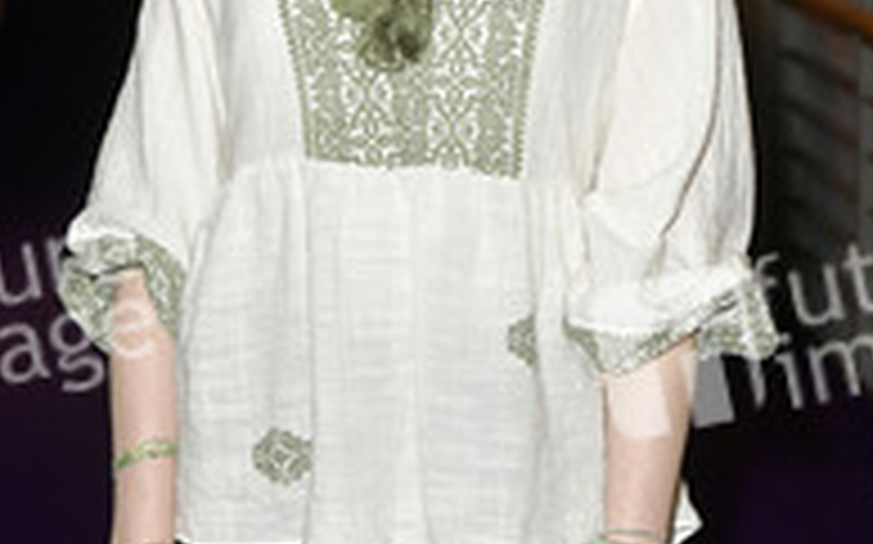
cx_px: 414
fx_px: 2497
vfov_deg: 12.4
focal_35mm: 105
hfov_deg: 19.8
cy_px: 108
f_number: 5.6
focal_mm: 50
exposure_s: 1/250
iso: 2500
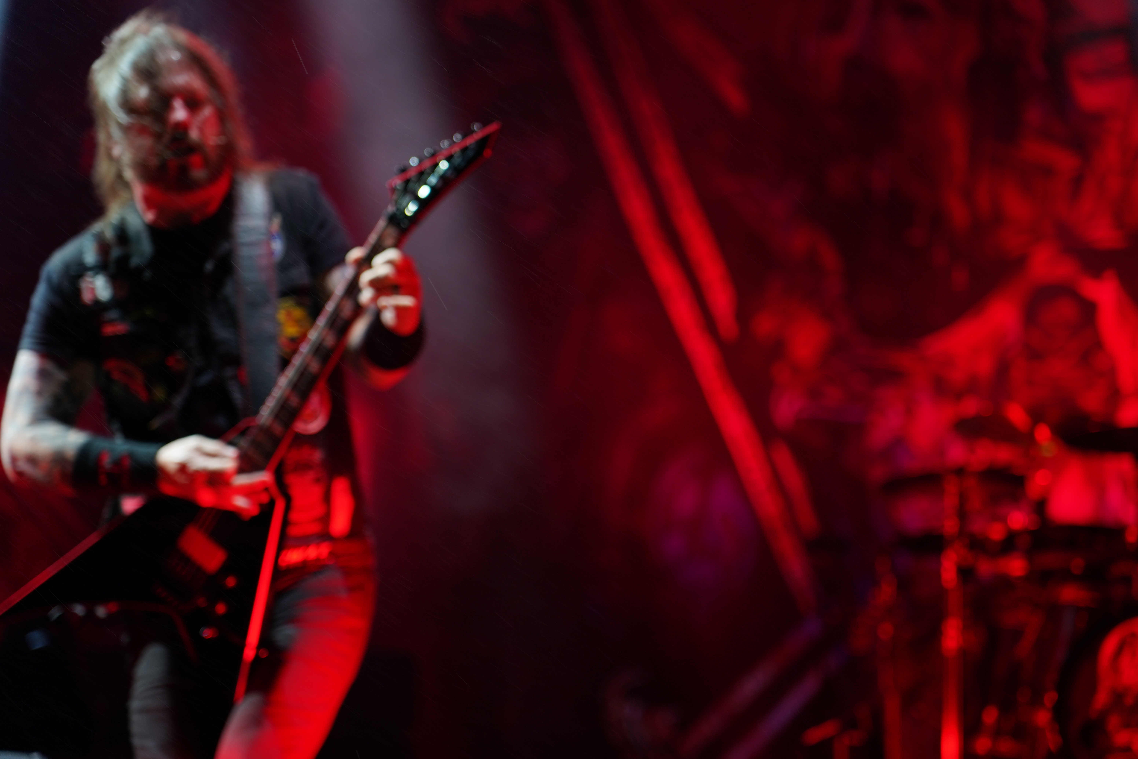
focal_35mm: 105
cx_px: 569
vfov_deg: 13.0
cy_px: 380
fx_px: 3319
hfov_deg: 19.5
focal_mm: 105
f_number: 4
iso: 400
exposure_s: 1/125
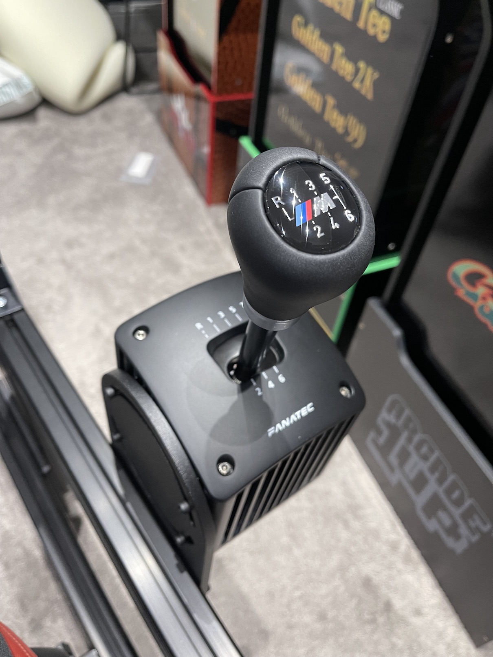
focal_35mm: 26
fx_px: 494
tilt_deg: -48.2
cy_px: 328
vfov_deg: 67.3
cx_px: 246
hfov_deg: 53.1
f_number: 1.6
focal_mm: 5.1
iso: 320
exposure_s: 1/60
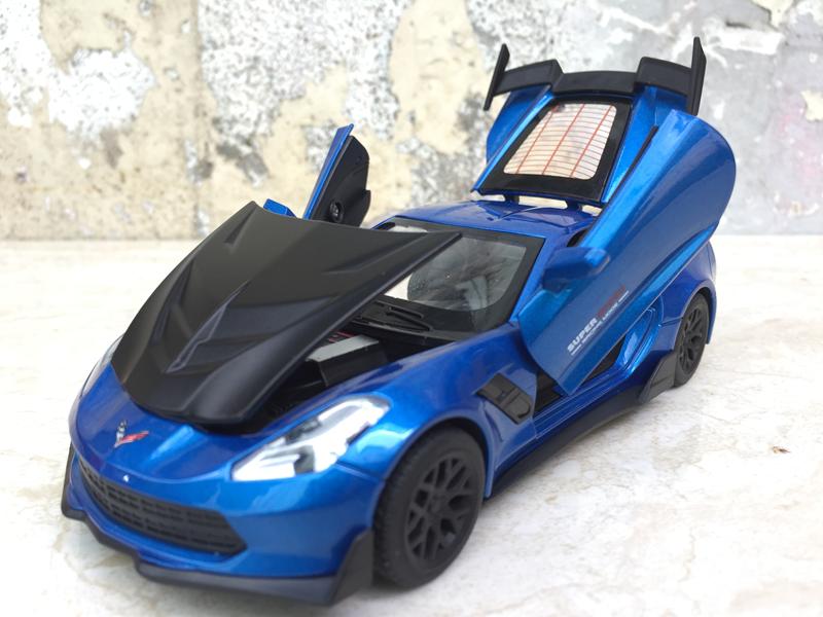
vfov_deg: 48.2
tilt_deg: -18.8
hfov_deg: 61.7
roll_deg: -1.6
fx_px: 689
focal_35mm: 29
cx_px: 412
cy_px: 308
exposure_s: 1/138
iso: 32
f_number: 2.2
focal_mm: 4.15
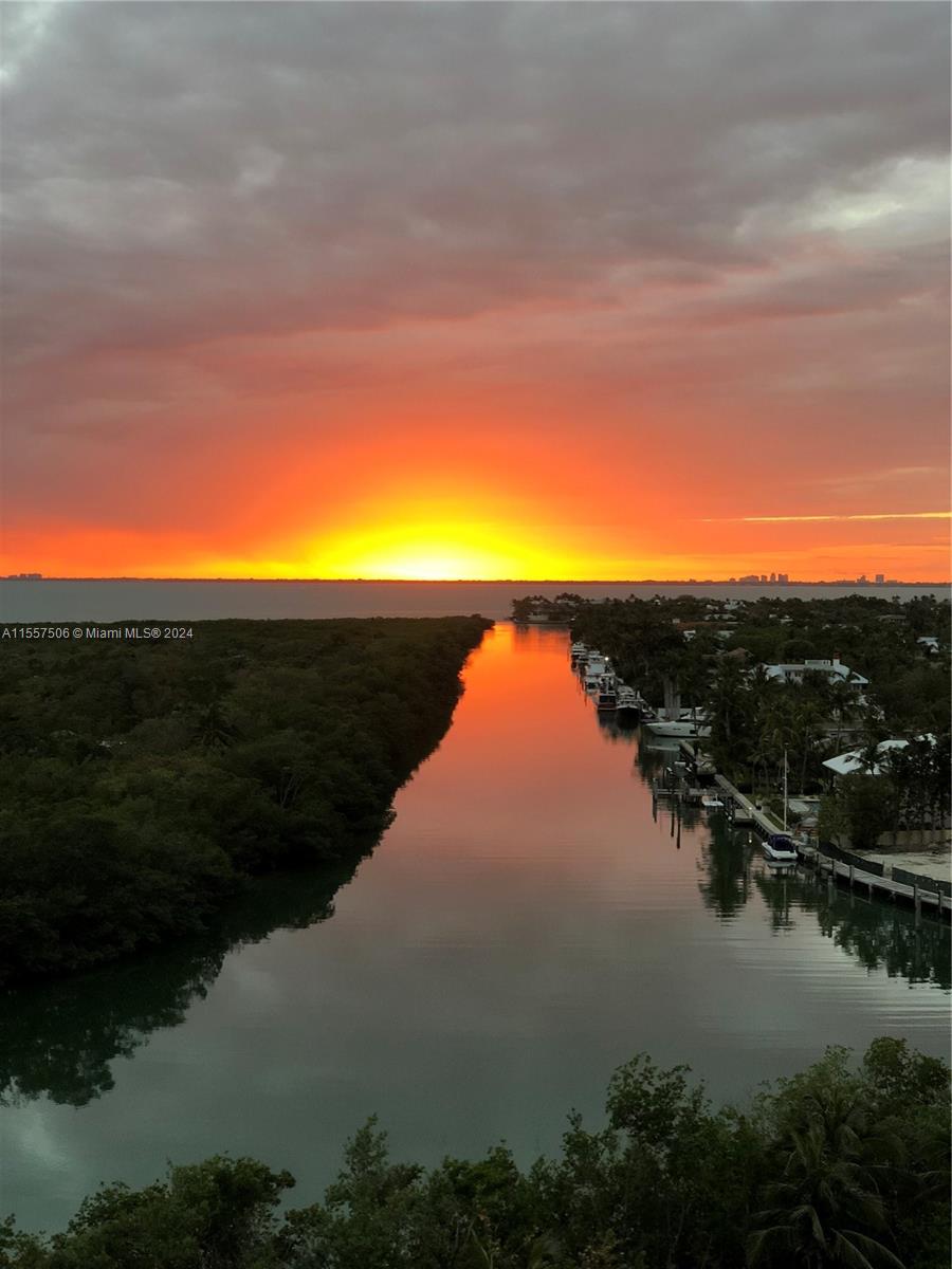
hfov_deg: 28.0
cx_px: 476
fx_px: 1907
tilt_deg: -0.5
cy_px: 634
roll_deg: +0.3
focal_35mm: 52
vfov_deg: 36.8
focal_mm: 6
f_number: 2.4
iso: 32
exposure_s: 1/60
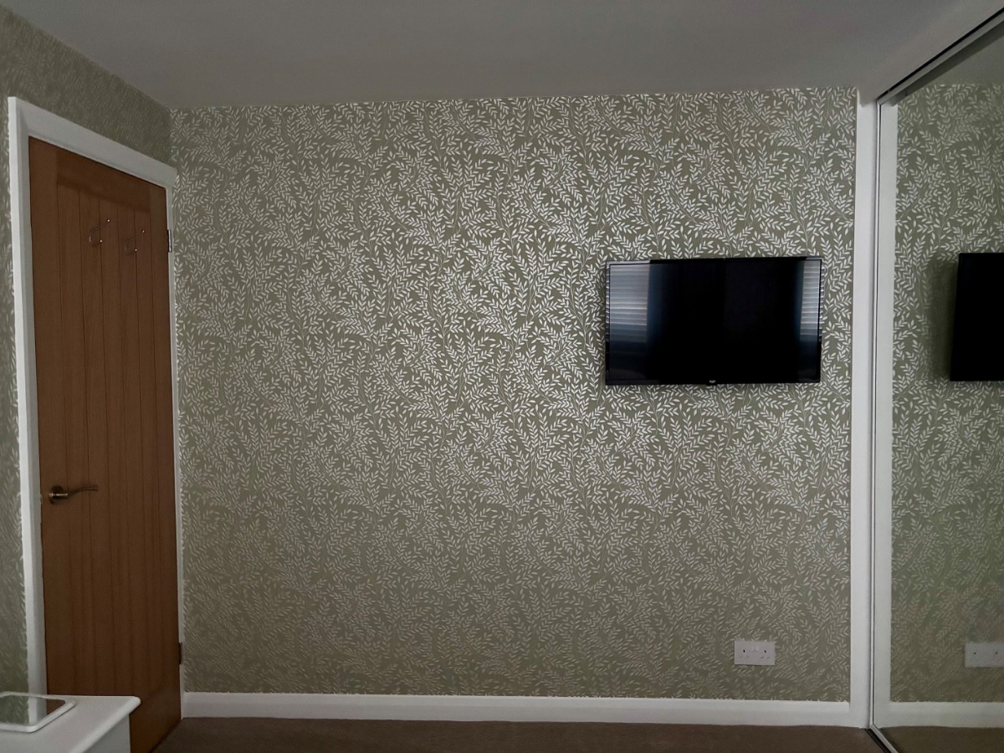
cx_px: 502
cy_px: 376
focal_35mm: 26
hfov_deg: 67.3
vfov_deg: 53.1
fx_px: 754
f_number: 1.6
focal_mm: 5.96
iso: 800
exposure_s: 1/30
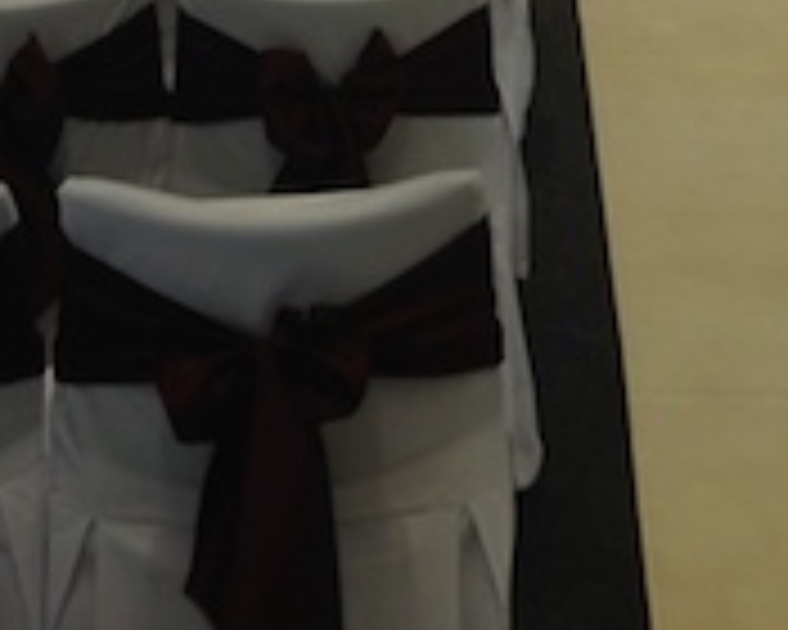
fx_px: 2752
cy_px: -436
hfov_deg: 16.2
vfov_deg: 12.2
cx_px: 621
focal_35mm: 118
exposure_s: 1/24
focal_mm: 4.13
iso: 50
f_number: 2.4
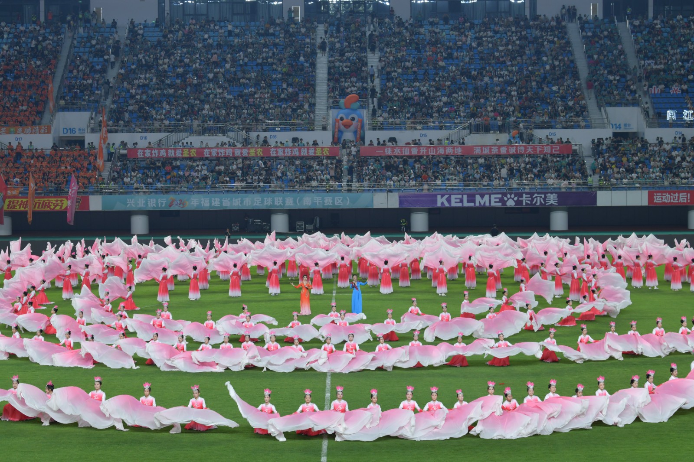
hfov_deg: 24.2
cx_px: 347
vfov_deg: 16.3
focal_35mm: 84
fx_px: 1619
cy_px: 231
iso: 500
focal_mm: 70
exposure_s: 1/100
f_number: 7.1
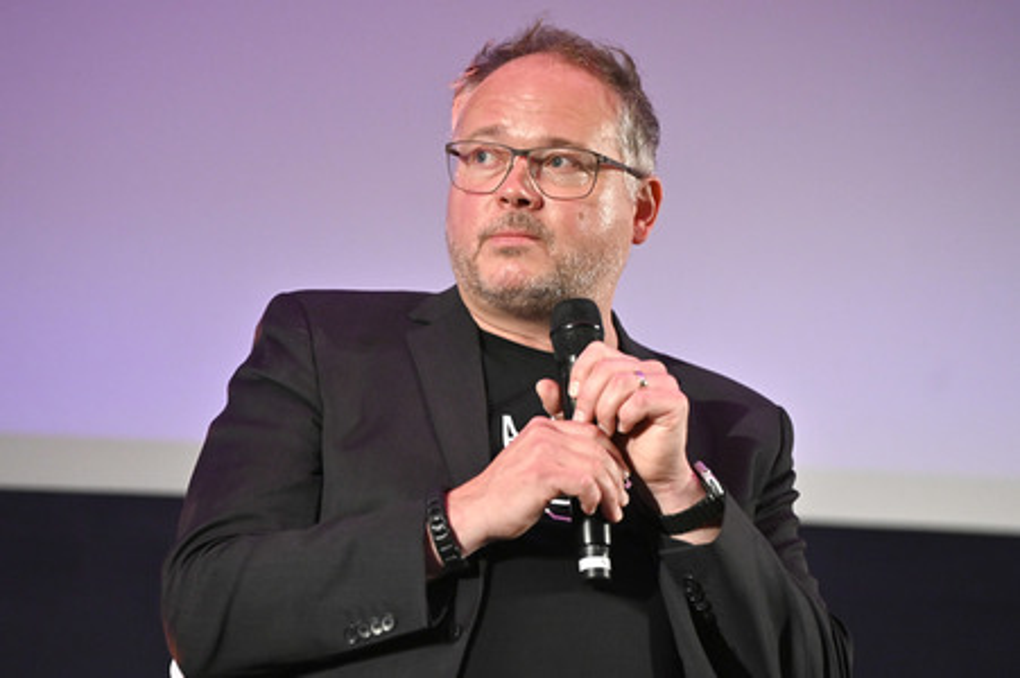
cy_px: 339
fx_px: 3964
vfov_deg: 9.8
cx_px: 510
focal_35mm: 140
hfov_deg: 14.7
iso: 3200
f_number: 2.8
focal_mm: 140
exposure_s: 1/400
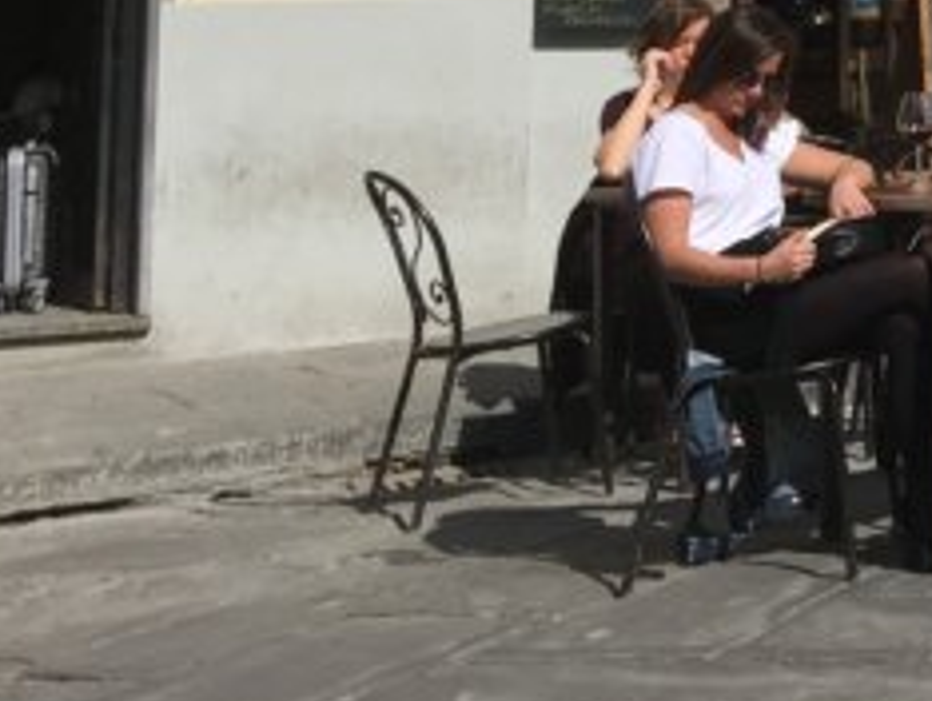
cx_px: 1557
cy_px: -339
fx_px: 2668
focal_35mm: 99
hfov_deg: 17.1
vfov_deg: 14.1
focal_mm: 4.15
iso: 25
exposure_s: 1/4274
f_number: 2.2
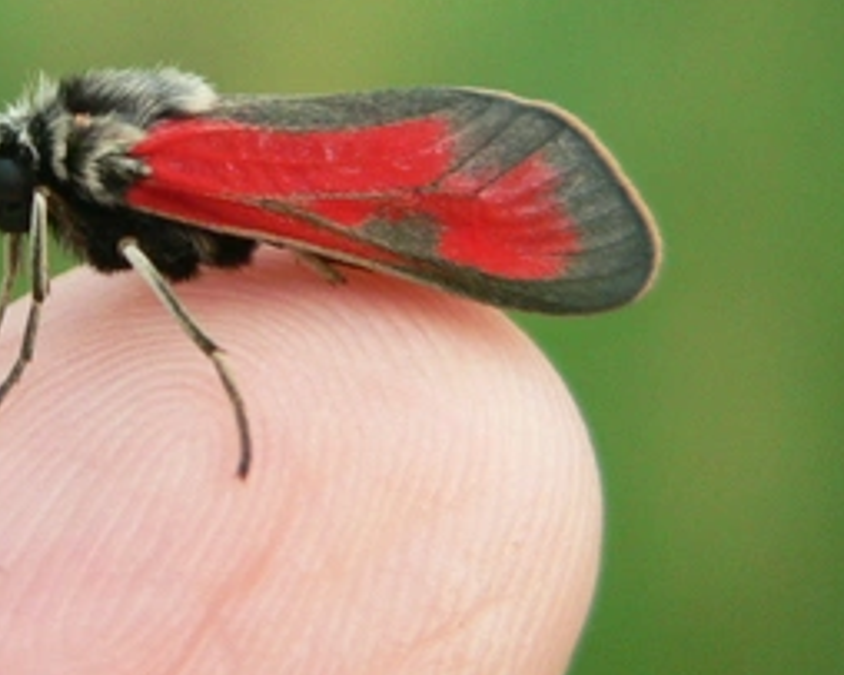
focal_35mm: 224
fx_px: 5593
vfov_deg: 6.9
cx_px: 63
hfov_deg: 8.6
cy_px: 226
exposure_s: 1/50
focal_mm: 15.2
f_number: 2.8
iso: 200
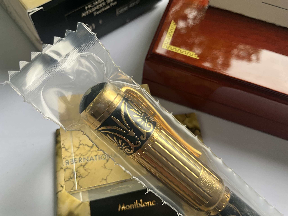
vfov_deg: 48.2
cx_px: 144
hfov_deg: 61.7
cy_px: 108
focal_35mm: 29
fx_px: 241
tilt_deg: -65.1
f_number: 1.8
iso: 32
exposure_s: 1/122
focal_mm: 3
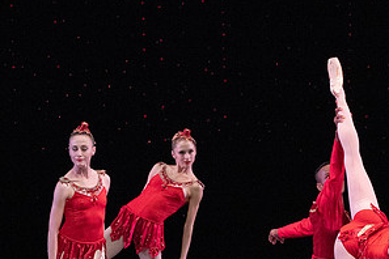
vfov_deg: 2.4
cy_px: 206
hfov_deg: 3.5
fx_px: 6321
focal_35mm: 585
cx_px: 369
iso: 16000
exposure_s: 1/500
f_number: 11
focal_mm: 300
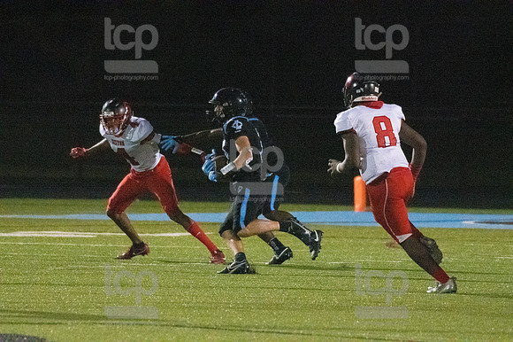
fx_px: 7904
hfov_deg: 3.7
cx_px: 256
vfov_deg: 2.5
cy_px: 171
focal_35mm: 555
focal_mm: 370
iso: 10000
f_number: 5.6
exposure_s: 1/1600
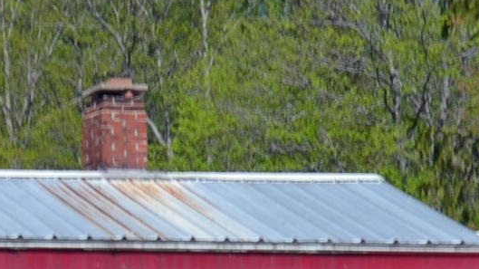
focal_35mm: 267
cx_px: -357
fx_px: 3390
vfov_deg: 4.5
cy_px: 548
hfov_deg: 7.8
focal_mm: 30
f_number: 9
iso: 100
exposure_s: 1/320
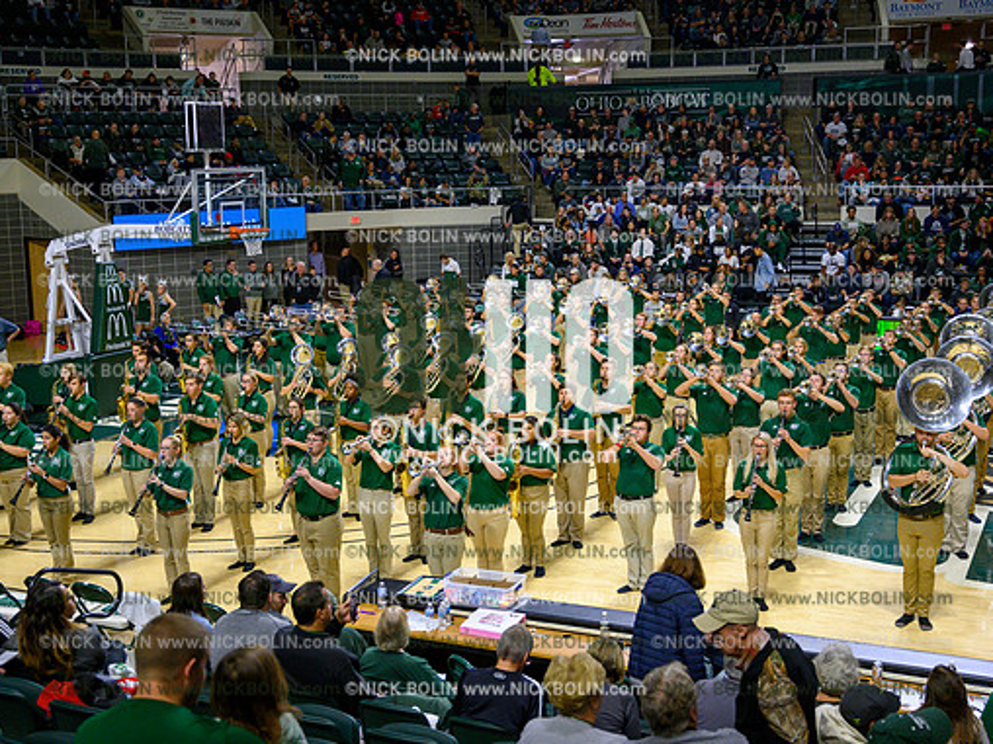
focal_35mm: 45
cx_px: 495
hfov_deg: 42.1
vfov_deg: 32.2
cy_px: 372
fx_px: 1291
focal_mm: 41
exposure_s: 1/500
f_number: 4.5
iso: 3200
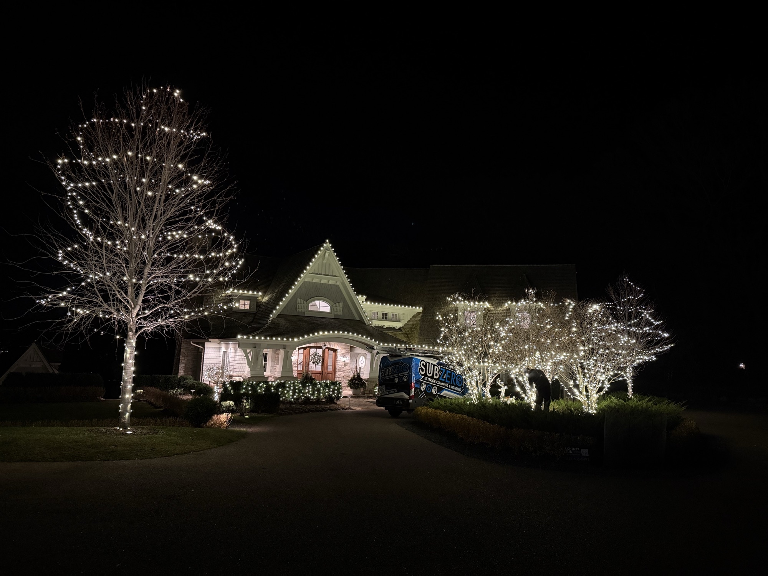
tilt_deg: +7.4
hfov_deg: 71.6
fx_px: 532
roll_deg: -3.0
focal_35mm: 24
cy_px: 288
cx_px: 384
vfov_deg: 56.8
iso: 1250
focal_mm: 6.76
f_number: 1.78
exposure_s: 1/30
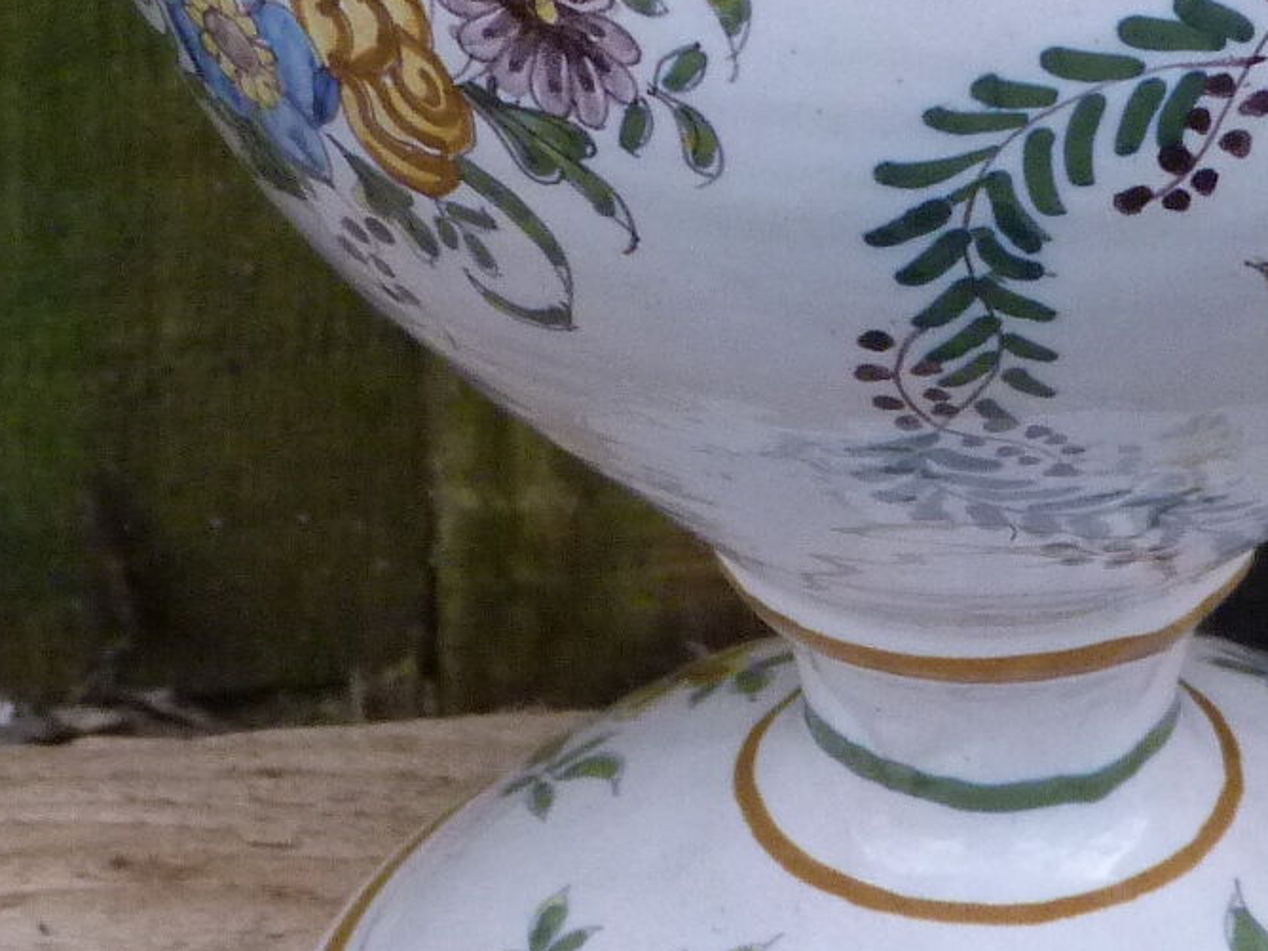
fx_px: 10953
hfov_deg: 6.6
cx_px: 1010
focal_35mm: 299
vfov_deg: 5.0
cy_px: -72
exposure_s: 1/60
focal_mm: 14.1
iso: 250
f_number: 3.3
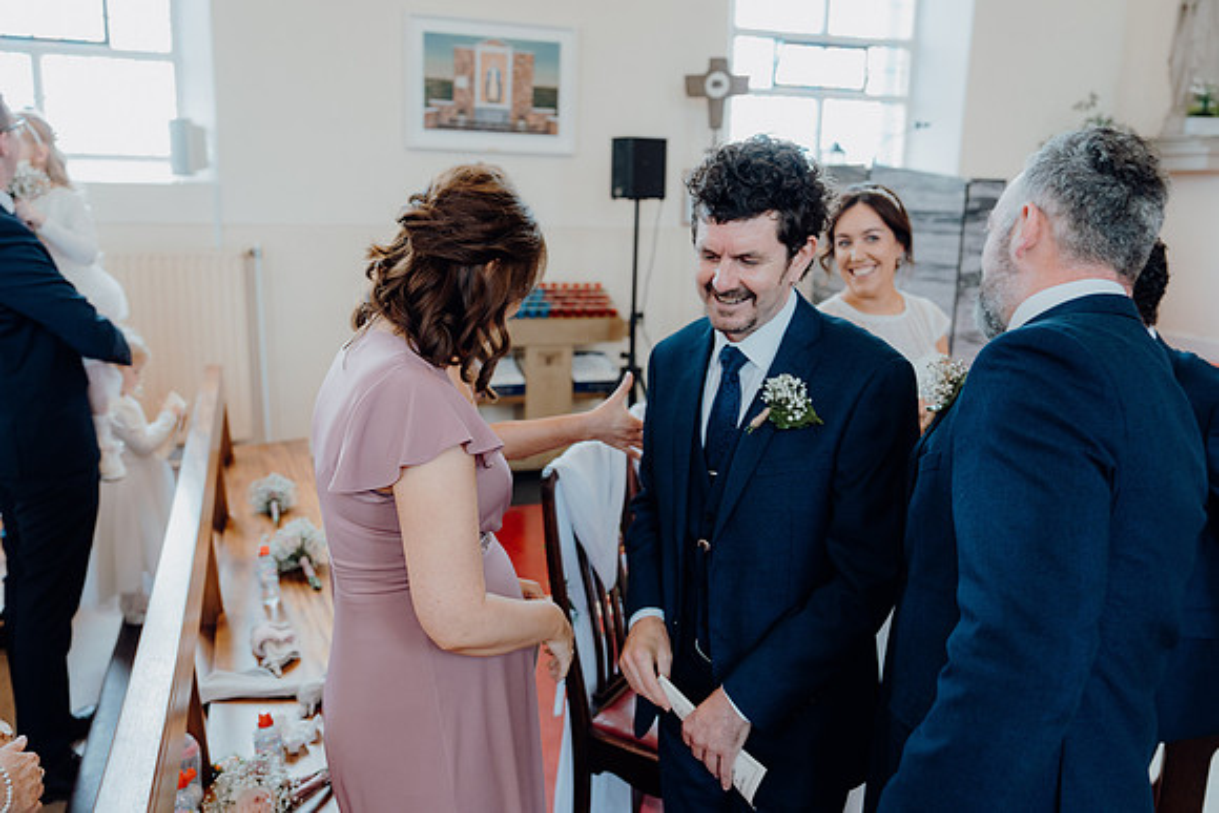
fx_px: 1016
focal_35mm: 30
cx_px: 610
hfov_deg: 61.9
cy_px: 406
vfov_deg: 43.6
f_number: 2.8
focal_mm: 30
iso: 1000
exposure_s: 1/200
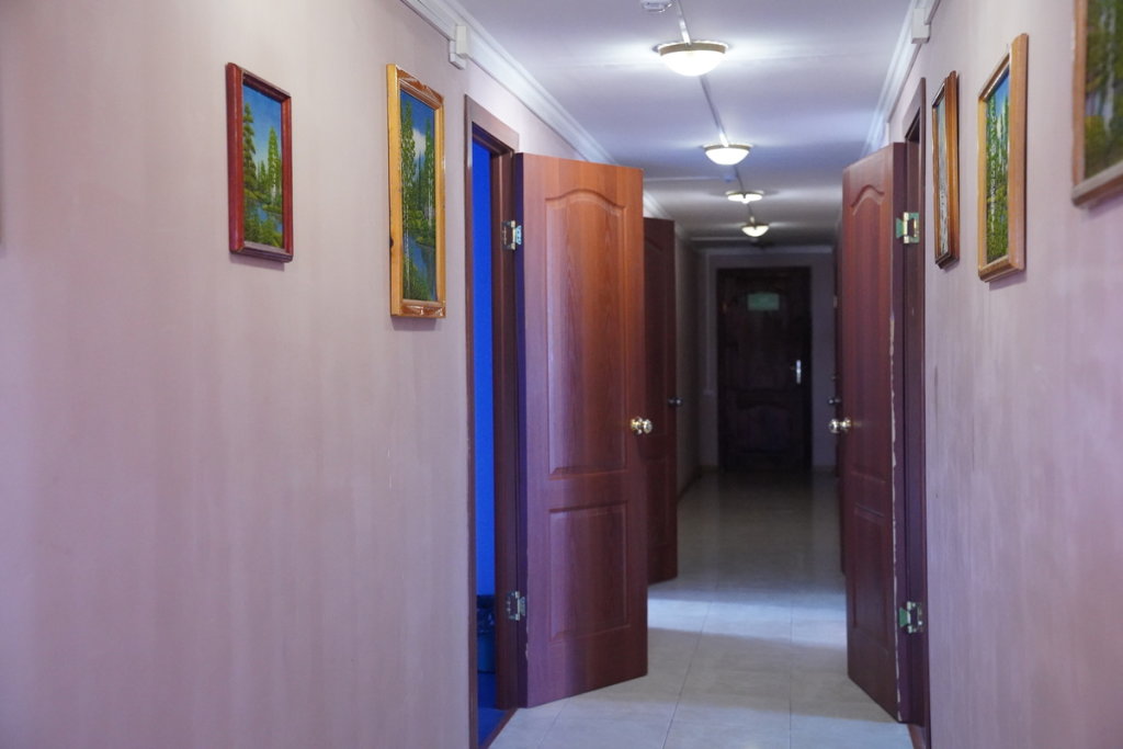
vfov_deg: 29.3
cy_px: 374
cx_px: 562
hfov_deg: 42.7
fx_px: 1435
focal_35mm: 46
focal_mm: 46
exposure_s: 1/250
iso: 12800
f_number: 3.5
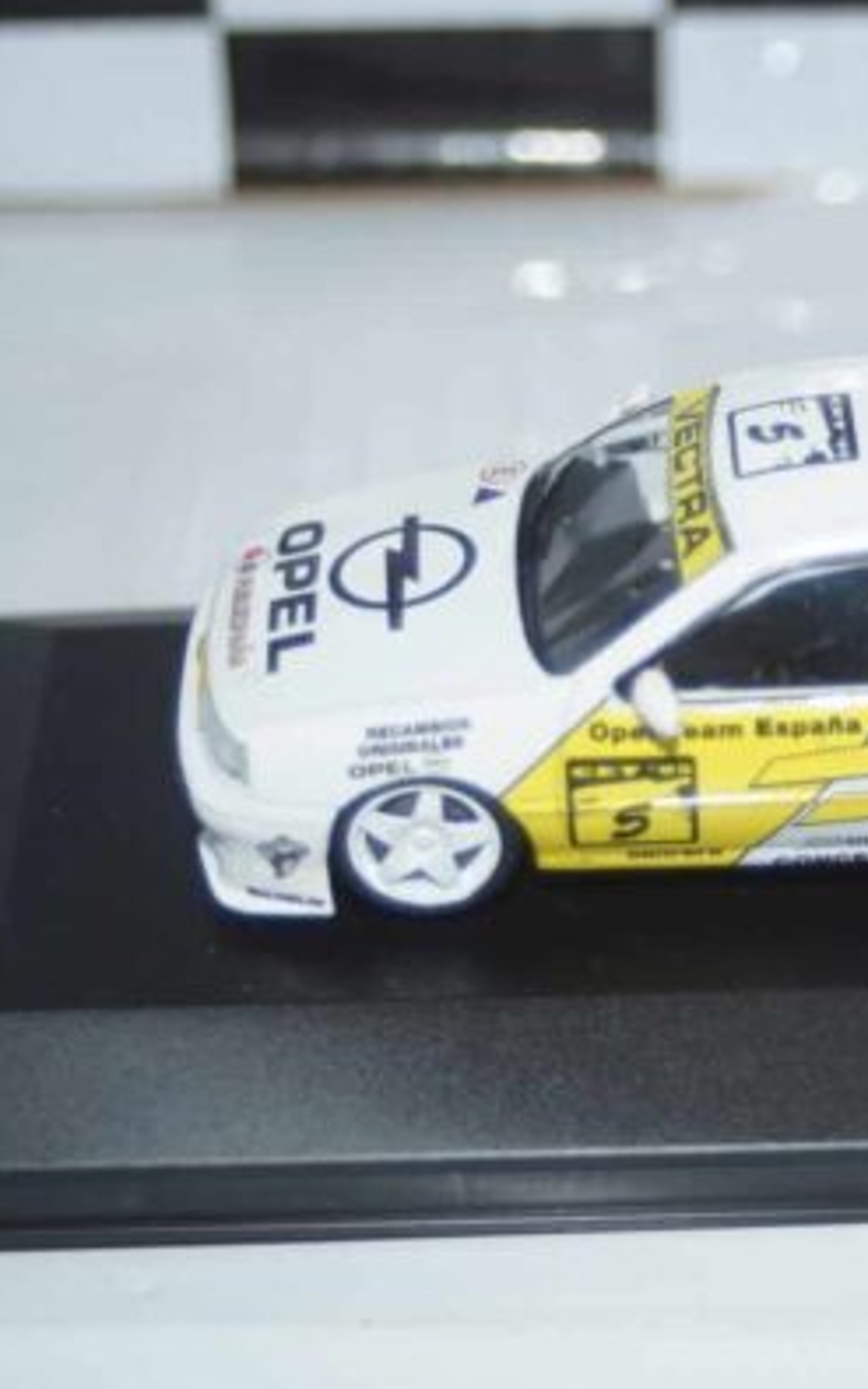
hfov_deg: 13.9
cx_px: 763
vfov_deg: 22.3
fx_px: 3519
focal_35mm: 93
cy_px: 700
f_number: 4.5
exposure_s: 1/160
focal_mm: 40
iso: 125
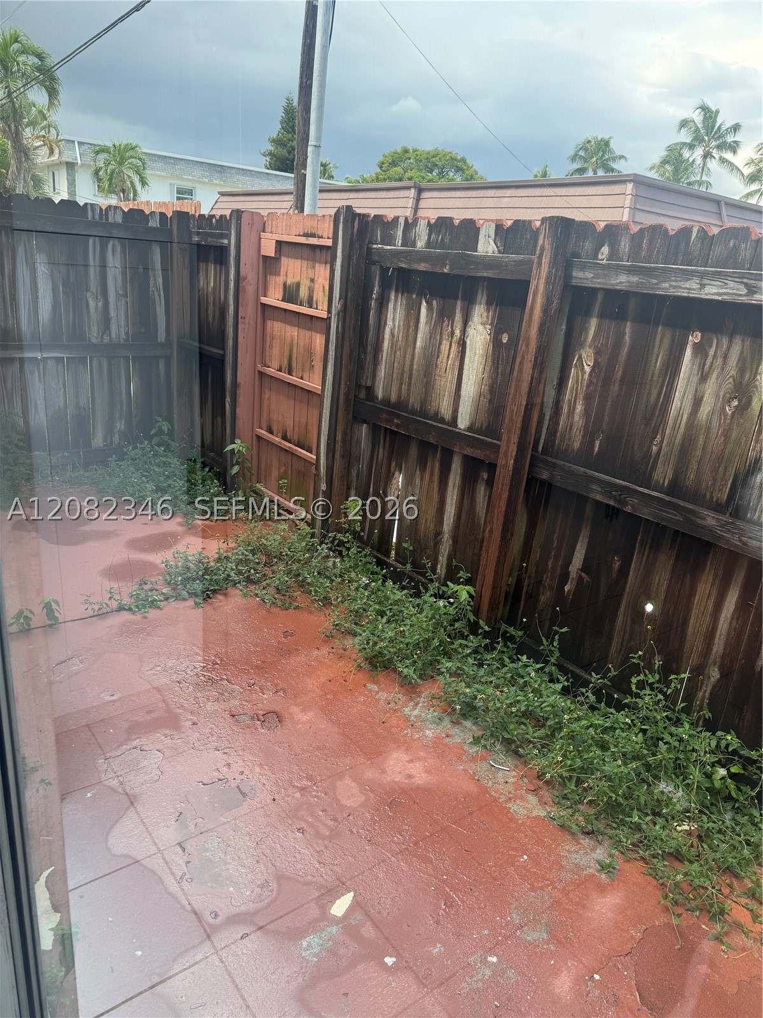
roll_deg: -5.4
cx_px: 382
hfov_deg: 56.8
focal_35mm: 24
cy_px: 509
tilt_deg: -19.1
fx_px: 705
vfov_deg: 71.6
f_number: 1.78
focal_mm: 6.76
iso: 80
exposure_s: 1/562
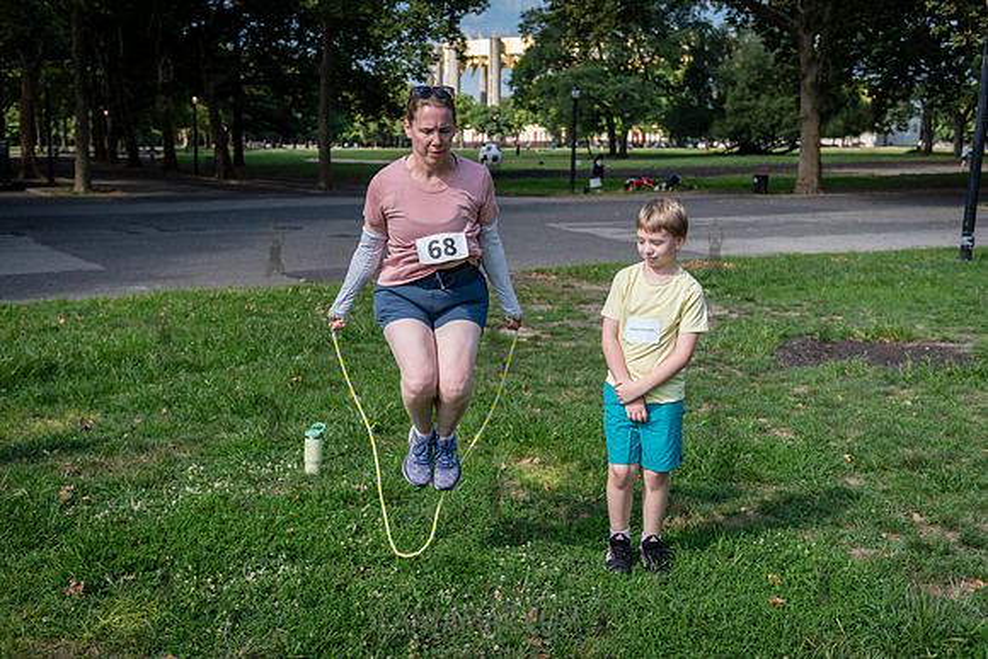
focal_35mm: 39
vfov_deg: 34.2
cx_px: 470
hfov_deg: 49.5
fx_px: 1072
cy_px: 328
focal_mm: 36
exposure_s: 1/1600
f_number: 3.2
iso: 200
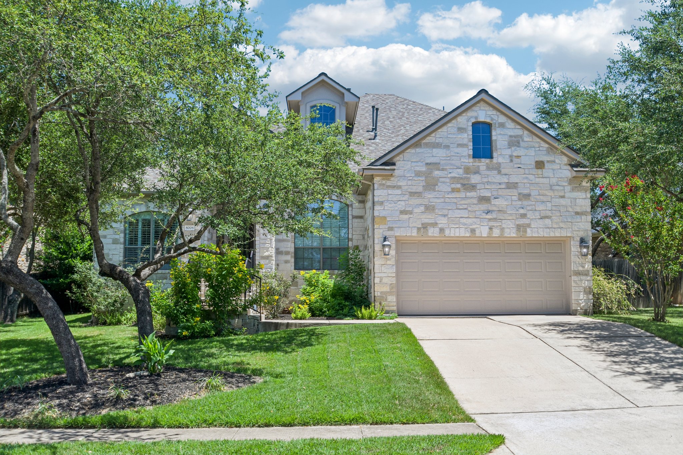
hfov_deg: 53.1
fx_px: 683
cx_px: 342
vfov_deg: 36.9
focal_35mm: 36
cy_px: 228
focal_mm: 24
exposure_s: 1/640
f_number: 8
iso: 400
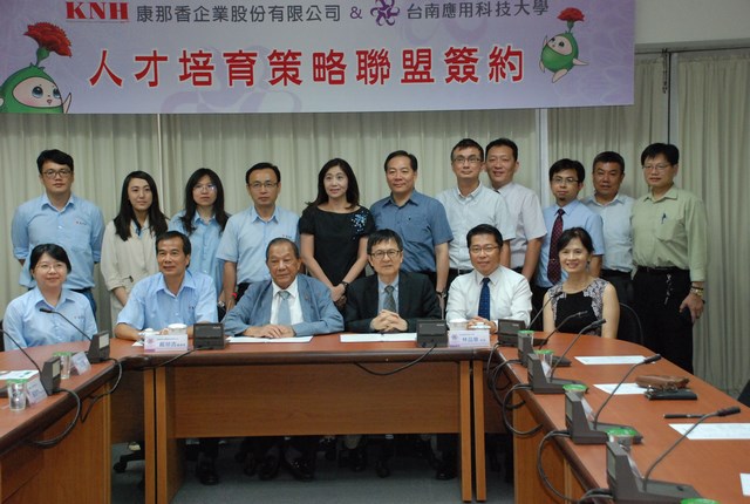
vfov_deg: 23.9
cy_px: 252
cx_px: 375
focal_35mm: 57
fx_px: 1190
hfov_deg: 35.0
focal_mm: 38
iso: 1600
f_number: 5.6
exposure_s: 1/80
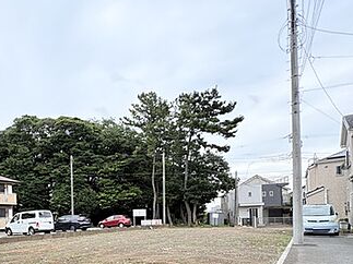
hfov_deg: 62.0
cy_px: 219
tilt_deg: +0.9
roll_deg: +2.7
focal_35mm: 26
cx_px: 73
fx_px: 265
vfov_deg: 49.2
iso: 64
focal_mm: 2.22
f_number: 2.2
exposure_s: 1/291
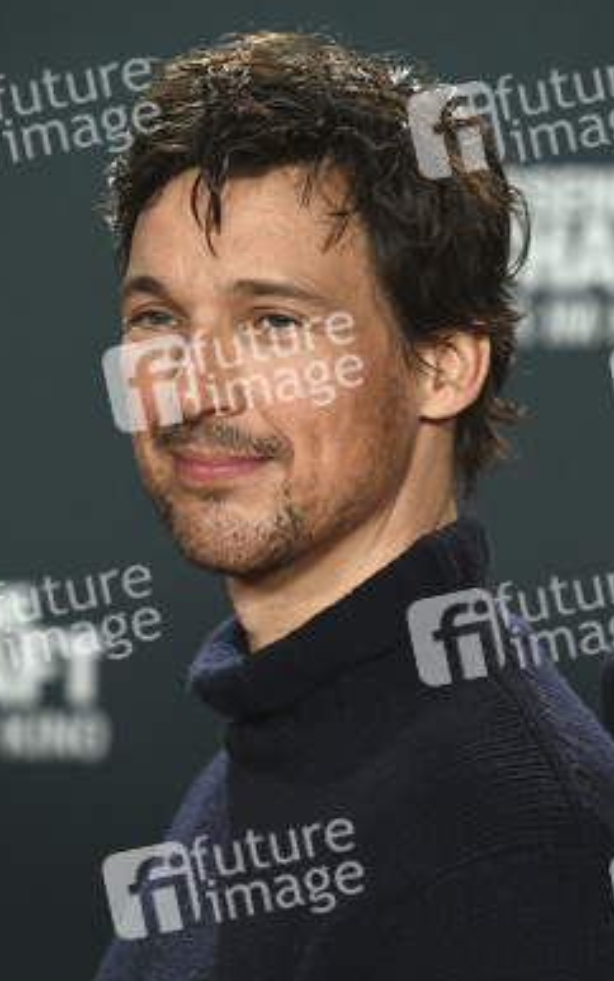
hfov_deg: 6.4
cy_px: 499
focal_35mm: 205
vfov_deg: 10.2
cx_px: 307
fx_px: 5487
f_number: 5.6
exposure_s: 1/350
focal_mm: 195
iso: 1600
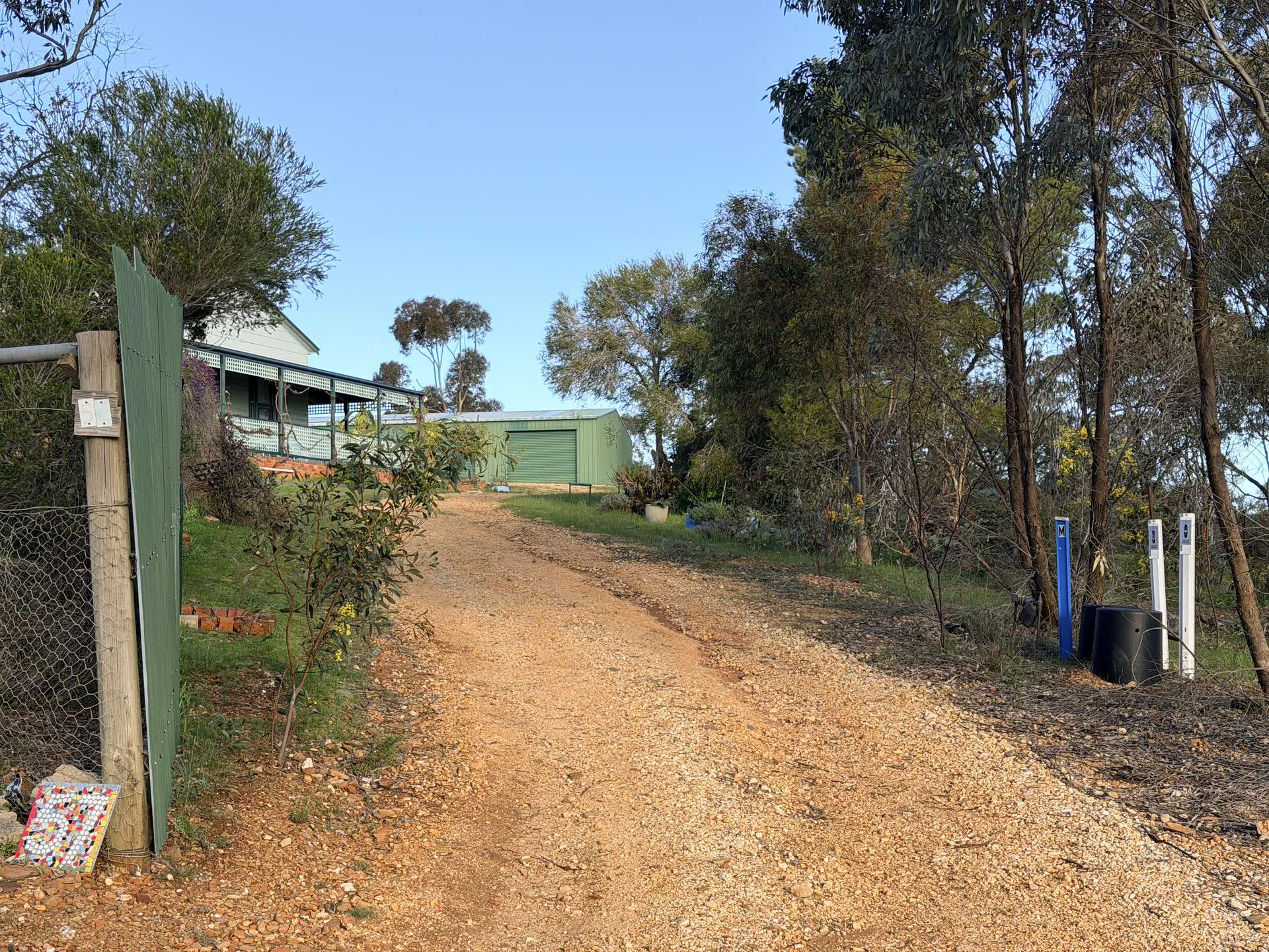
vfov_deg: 30.3
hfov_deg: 39.7
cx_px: 634
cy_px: 476
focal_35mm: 48
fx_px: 1760
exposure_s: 1/1931
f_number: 1.78
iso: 80
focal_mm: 6.76
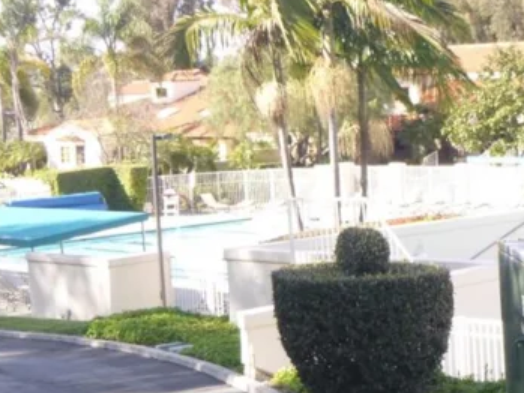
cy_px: 264
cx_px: 430
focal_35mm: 107
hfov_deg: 18.2
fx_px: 1620
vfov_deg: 13.8
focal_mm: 9
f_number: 4.9
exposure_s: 1/100
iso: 100
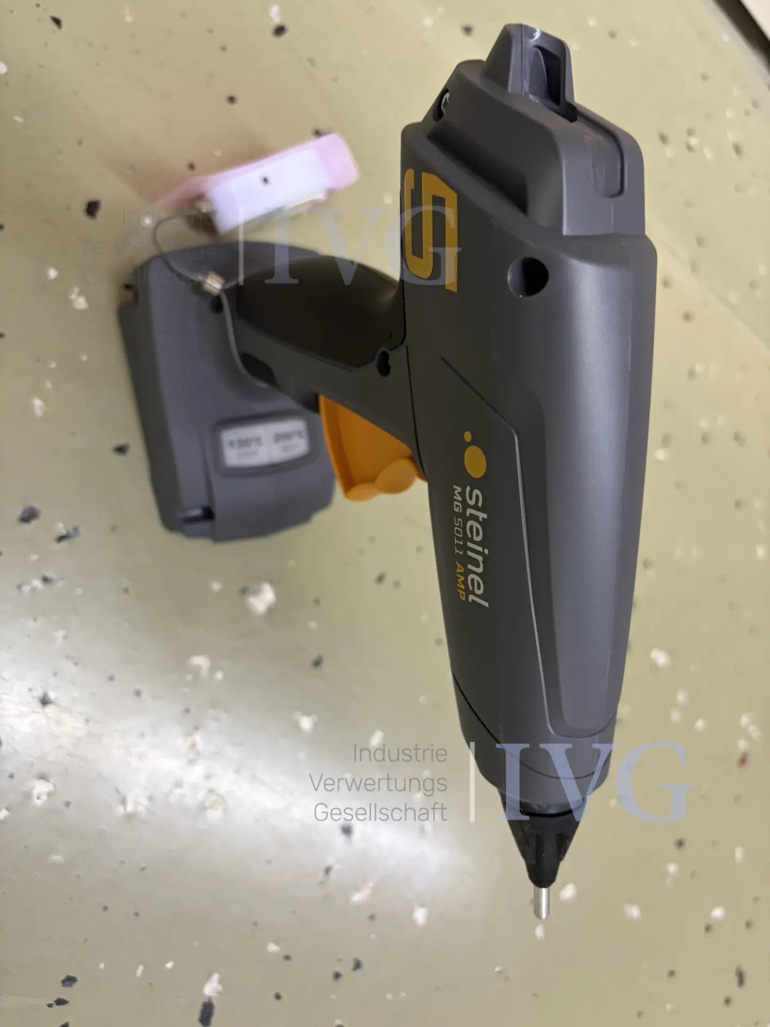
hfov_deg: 53.1
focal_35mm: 26
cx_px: 385
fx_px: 771
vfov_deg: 67.3
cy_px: 514
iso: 160
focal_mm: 5.96
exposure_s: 1/50
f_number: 1.6
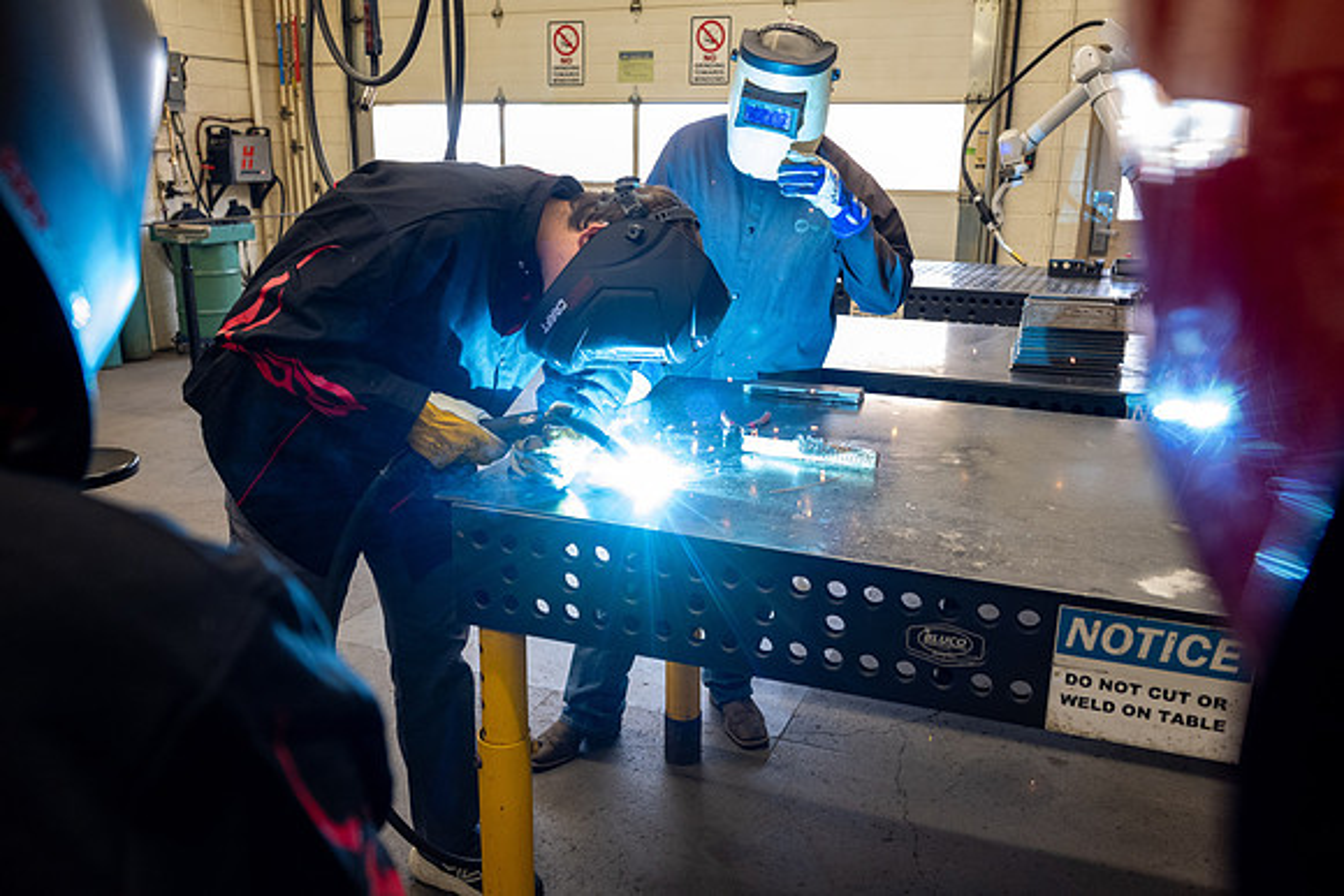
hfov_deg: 67.4
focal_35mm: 27
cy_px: 448
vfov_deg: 48.0
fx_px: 1008
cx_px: 672
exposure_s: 1/200
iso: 2000
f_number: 4
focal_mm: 27
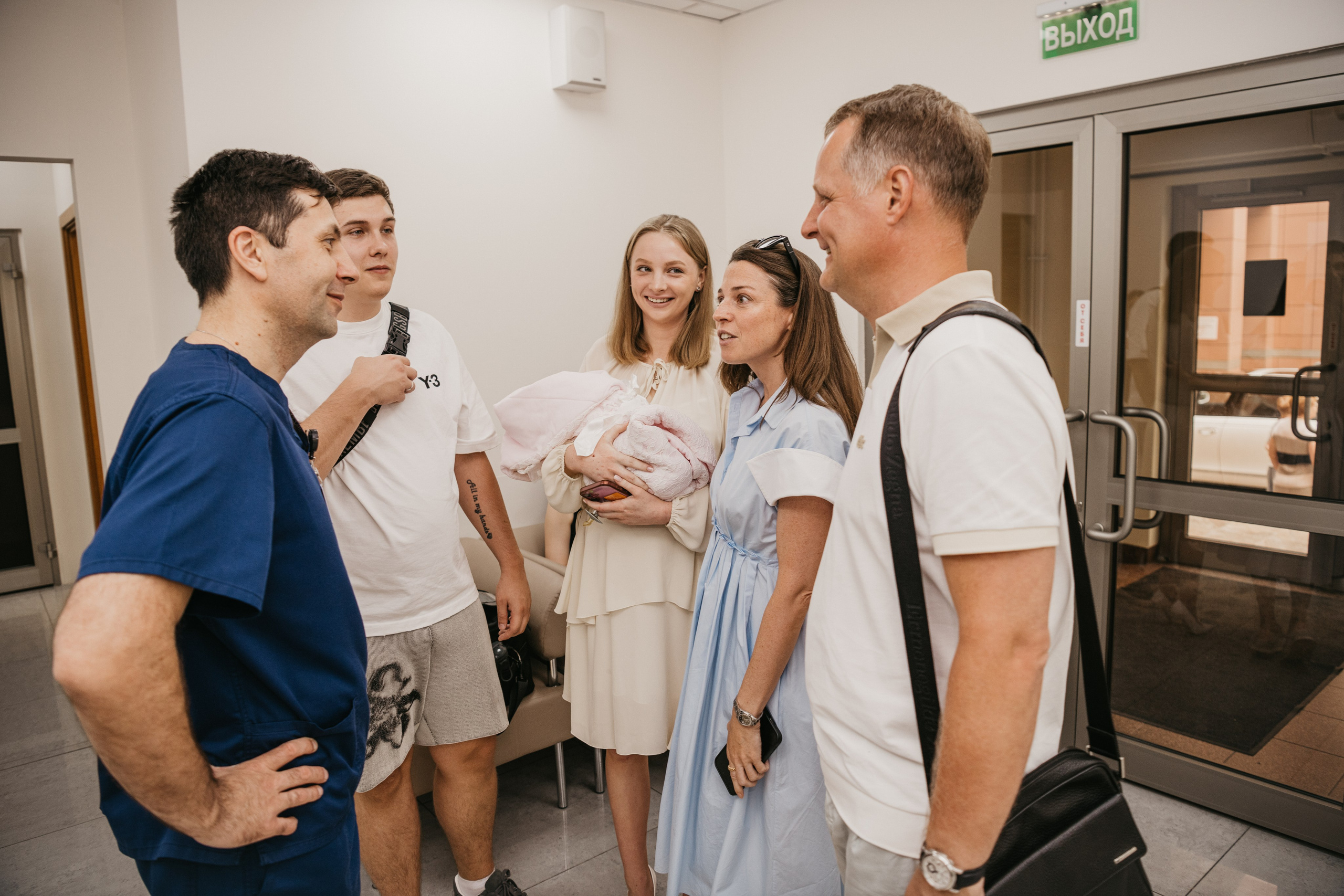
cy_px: 448
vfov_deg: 53.1
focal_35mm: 24
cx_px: 672
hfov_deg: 73.7
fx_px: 896
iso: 400
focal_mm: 24
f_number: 3.5
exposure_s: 1/160
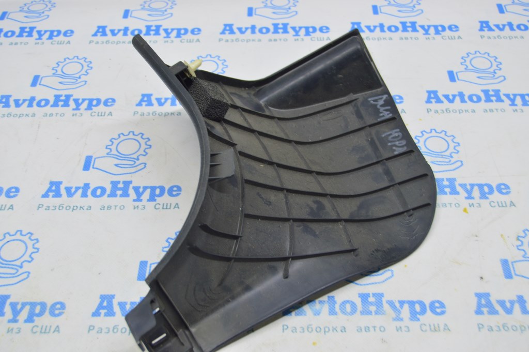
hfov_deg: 43.6
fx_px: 661
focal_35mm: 45
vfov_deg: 29.8
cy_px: 176
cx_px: 264
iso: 400
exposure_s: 1/20
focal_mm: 30
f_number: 5.6
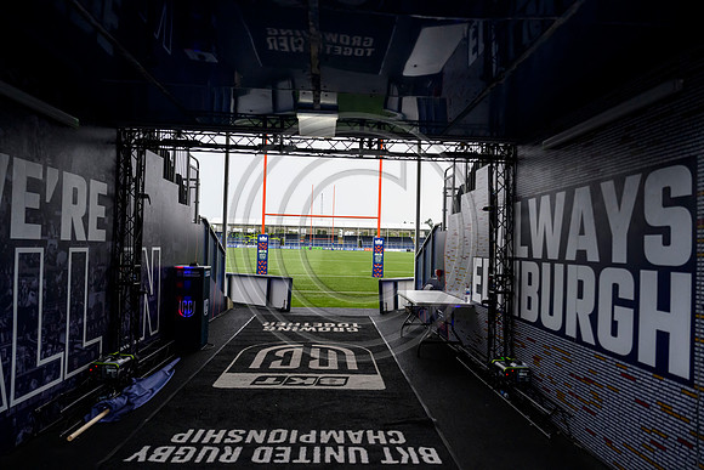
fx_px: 469
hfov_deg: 73.7
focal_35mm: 24
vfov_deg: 53.2
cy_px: 235
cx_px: 352
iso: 4000
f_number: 3.2
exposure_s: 1/2500
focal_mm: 24
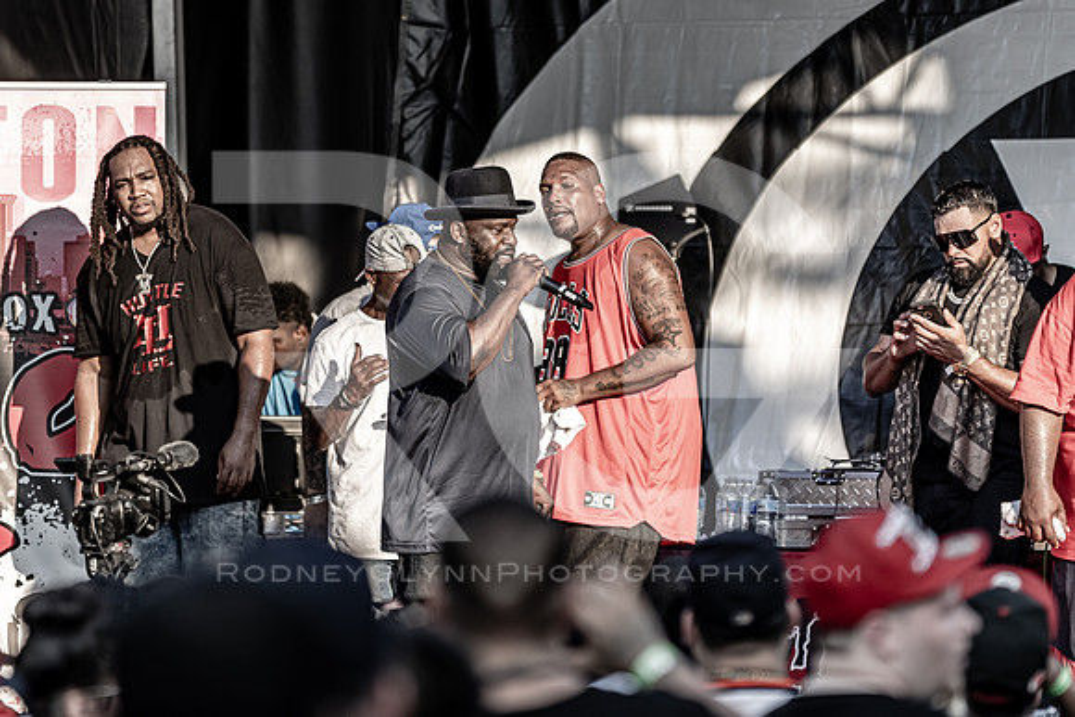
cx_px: 543
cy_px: 211
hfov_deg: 7.2
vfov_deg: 4.8
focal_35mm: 285
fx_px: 8501
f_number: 2.8
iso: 100
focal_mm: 200
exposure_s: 1/800
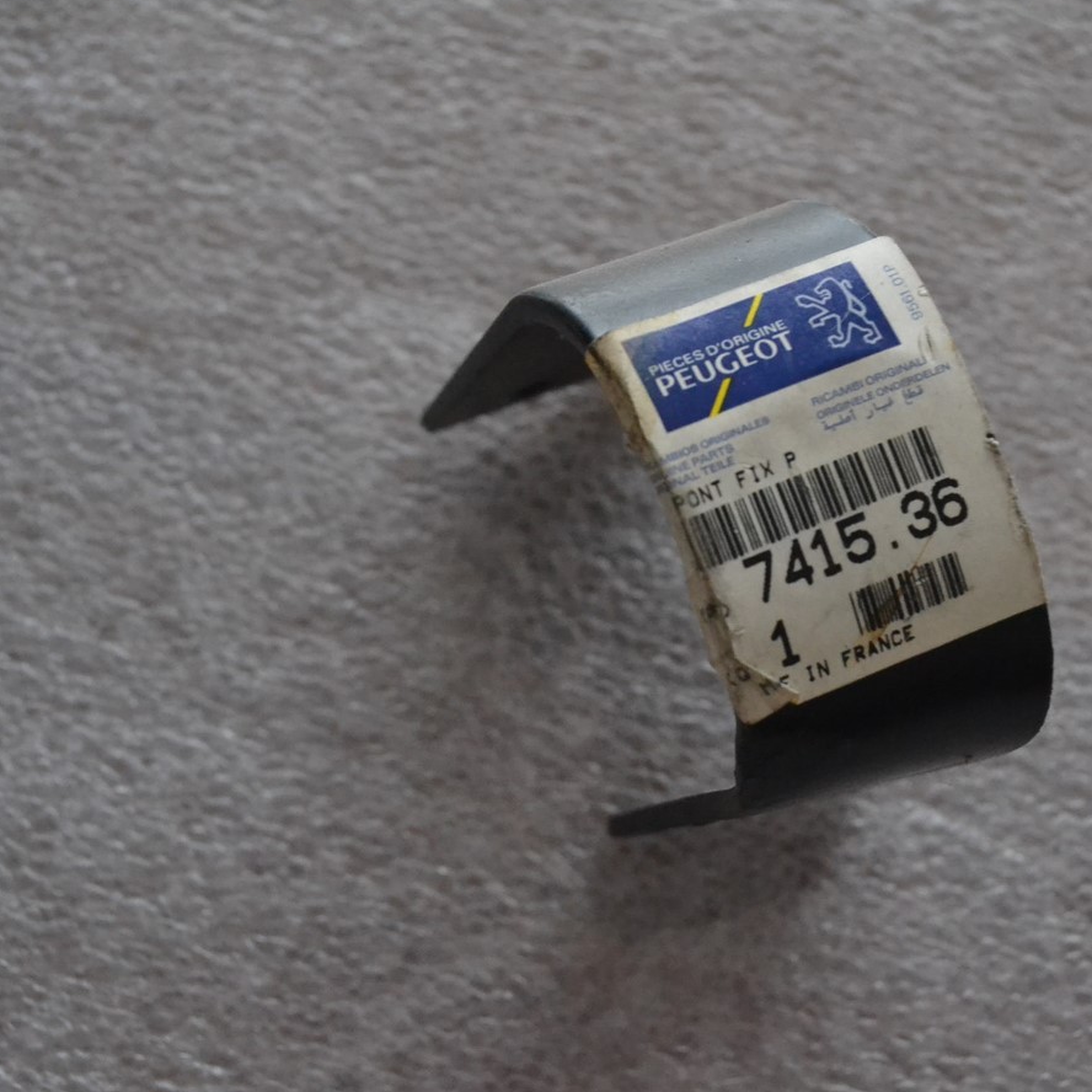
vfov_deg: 27.7
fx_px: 2213
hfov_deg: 27.7
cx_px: 605
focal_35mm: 62
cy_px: 545
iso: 3200
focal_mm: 32
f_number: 4.8
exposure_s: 1/50
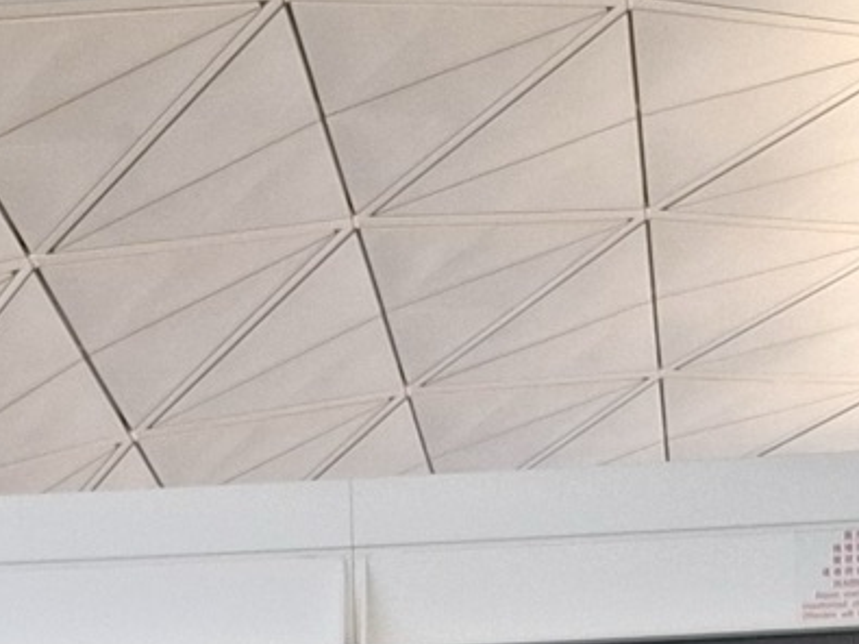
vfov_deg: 9.3
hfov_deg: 13.3
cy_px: 1312
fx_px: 3696
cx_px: 444
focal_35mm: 149
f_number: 1.8
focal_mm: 5.54
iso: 200
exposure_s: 1/100
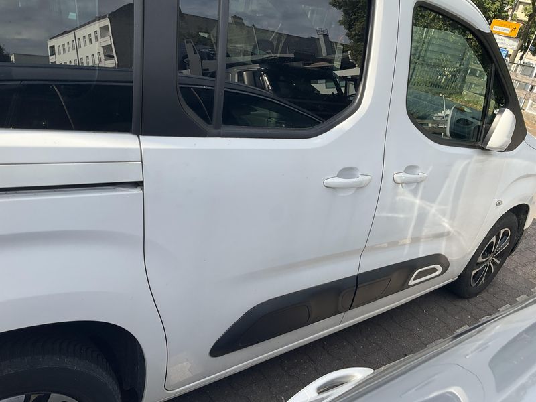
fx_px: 449
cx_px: 268
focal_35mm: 29
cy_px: 201
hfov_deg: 61.7
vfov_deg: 48.2
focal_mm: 3
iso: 25
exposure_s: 1/1098
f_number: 1.8
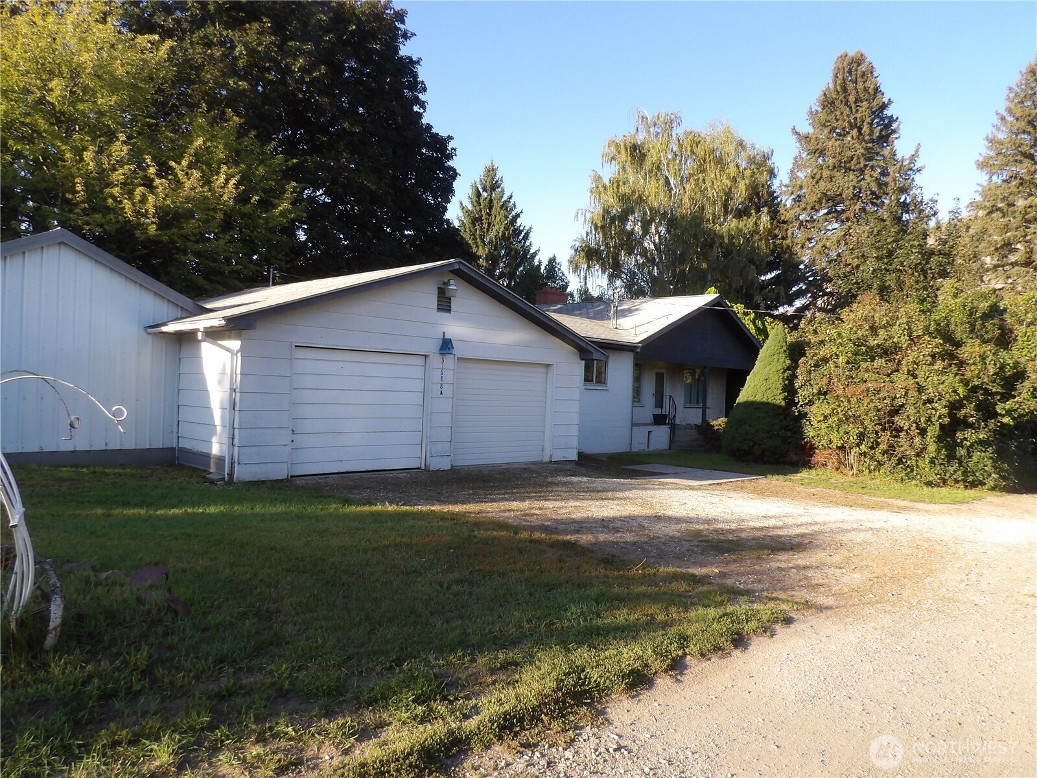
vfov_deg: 56.8
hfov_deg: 71.6
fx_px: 719
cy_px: 389
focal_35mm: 24
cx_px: 518
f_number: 5.6
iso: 100
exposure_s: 1/111
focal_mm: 4.3
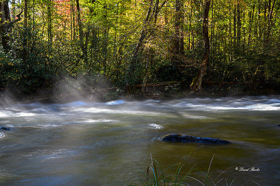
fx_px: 350
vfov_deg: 29.8
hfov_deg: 43.6
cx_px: 140
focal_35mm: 45
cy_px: 93
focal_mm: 45
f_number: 22
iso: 50
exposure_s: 2
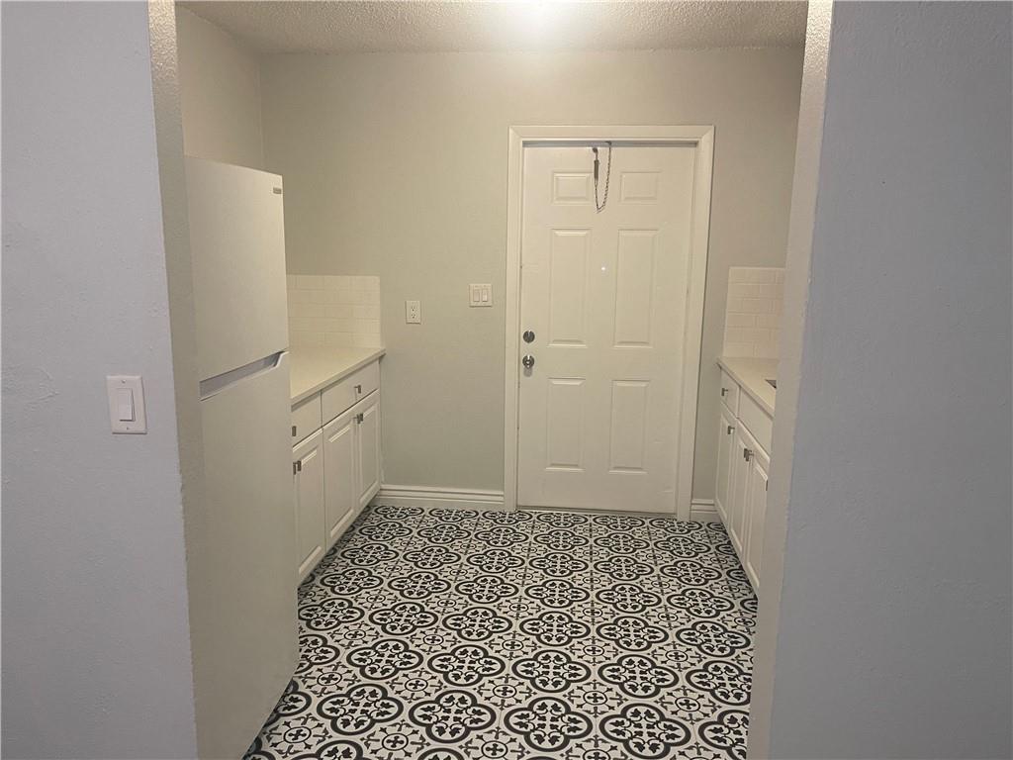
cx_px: 506
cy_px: 380
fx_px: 761
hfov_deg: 67.3
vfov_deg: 53.1
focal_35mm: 26
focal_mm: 5.1
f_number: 1.6
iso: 160
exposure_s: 1/60
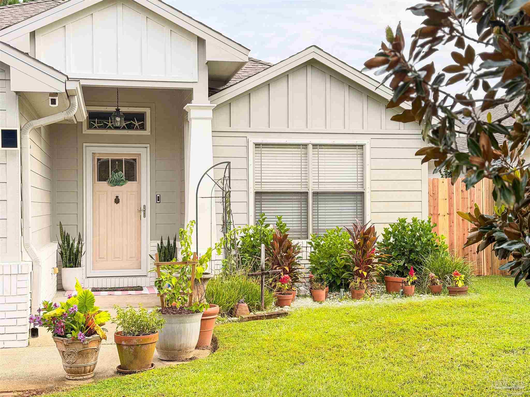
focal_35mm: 48
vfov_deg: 30.3
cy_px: 198
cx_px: 265
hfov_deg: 39.7
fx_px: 735
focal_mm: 6.76
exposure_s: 1/800
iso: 80
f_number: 1.8
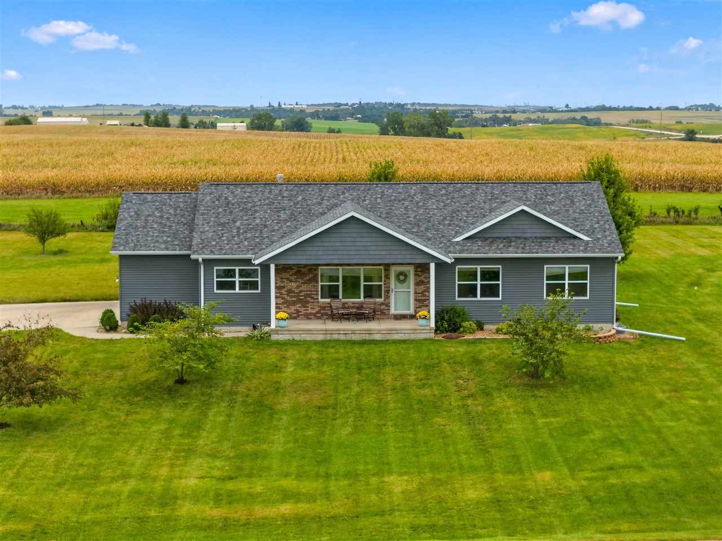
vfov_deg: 21.0
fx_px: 1460
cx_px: 361
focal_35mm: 70
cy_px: 270
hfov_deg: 27.8
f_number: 2.8
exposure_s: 1/200
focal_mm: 19.4
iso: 100
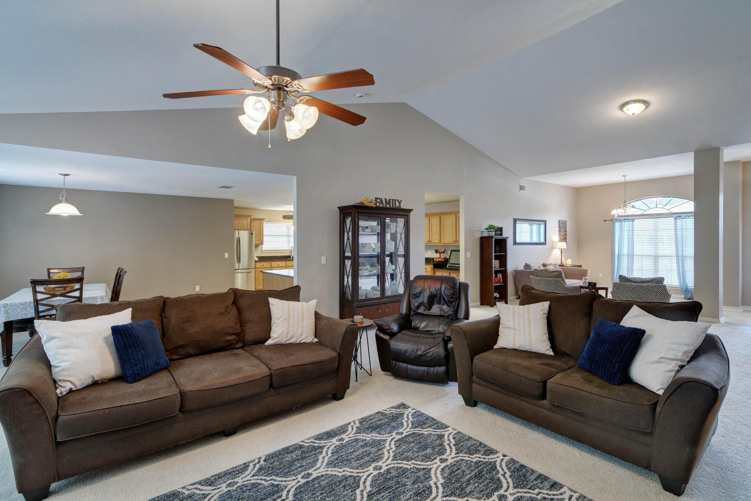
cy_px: 250
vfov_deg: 73.8
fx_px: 334
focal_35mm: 16
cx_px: 376
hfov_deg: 96.7
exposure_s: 1/60
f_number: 9
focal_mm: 11
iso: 400
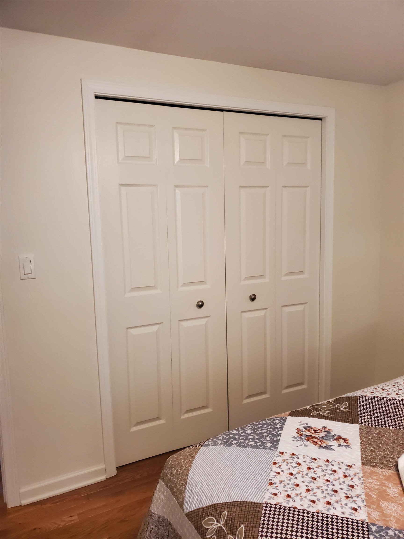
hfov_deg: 53.1
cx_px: 202
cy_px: 270
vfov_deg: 67.3
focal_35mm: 26
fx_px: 405
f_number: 1.5
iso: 250
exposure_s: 1/40
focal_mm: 4.3
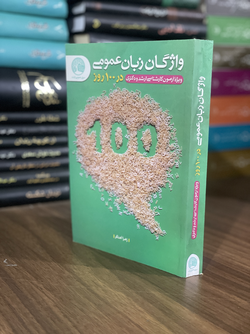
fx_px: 501
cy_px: 167
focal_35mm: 52
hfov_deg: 28.0
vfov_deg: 36.8
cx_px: 125
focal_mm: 6
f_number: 2
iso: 500
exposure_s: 1/23
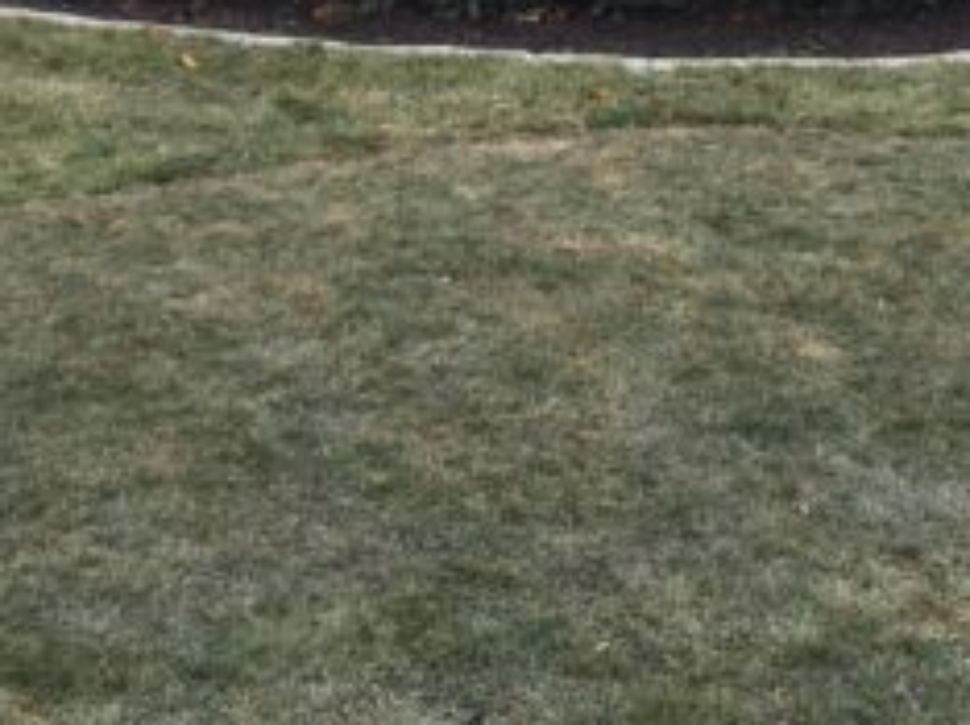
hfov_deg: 28.1
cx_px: 352
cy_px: -106
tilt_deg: -5.7
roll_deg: +0.6
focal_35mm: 69
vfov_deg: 20.1
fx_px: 1932
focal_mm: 4.15
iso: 25
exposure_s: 1/375
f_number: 2.2
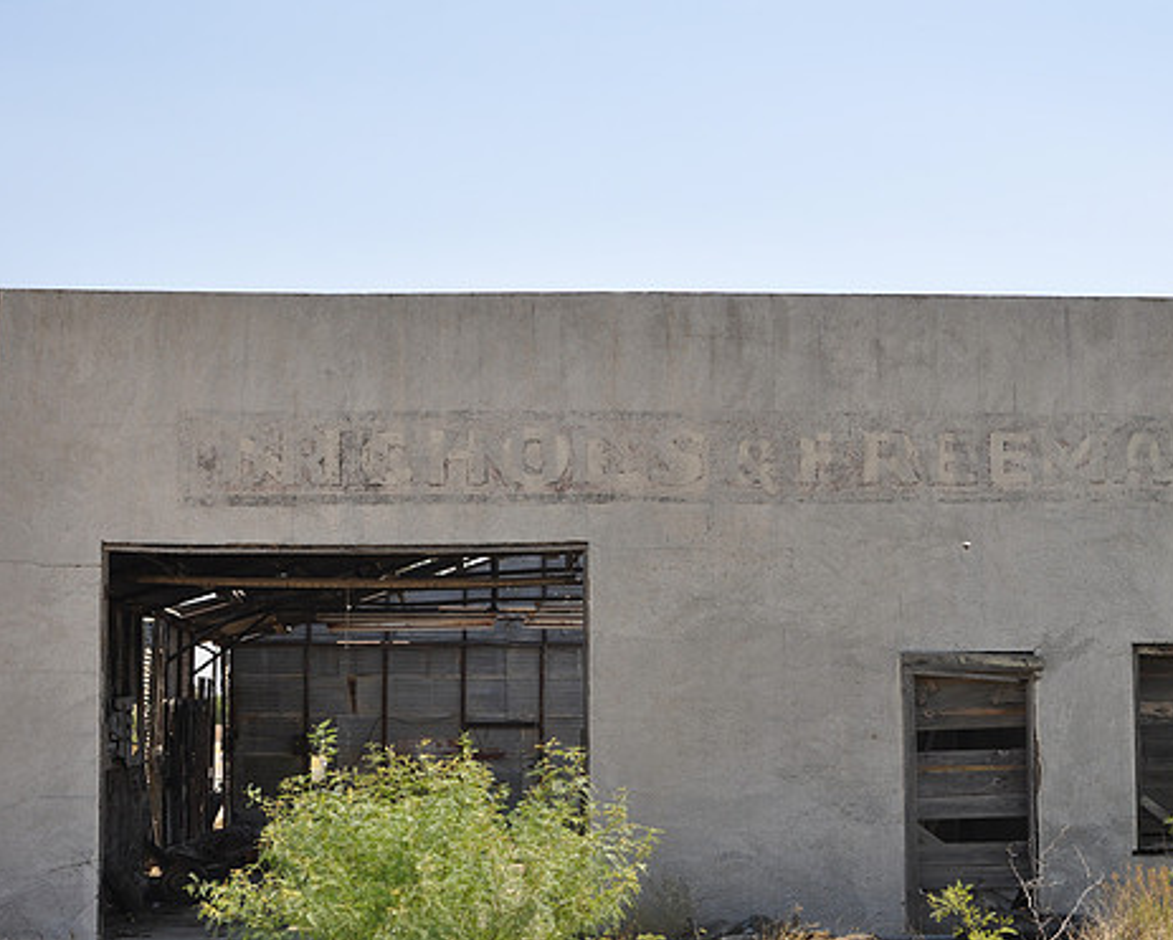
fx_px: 2139
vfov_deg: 24.8
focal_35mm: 62
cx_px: 687
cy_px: 483
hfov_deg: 30.6
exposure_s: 1/160
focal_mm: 35
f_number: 6.3
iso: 200
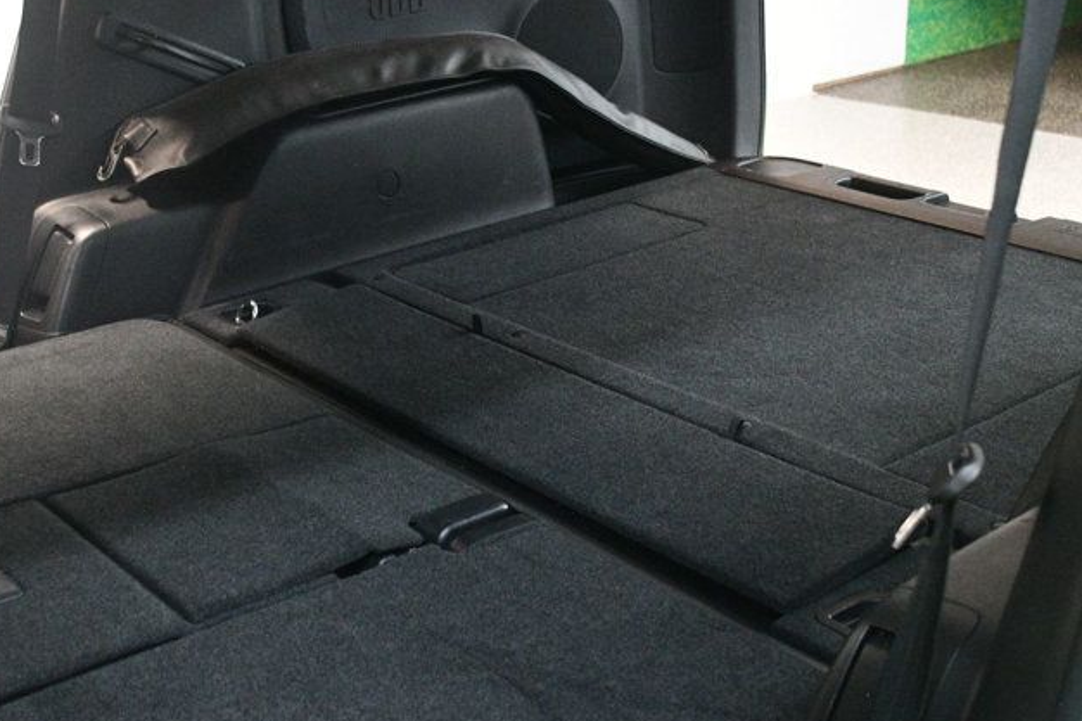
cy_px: 451
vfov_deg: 25.0
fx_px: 1622
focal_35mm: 54
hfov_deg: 36.9
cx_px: 558
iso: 4000
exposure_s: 1/60
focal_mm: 22
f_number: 3.5
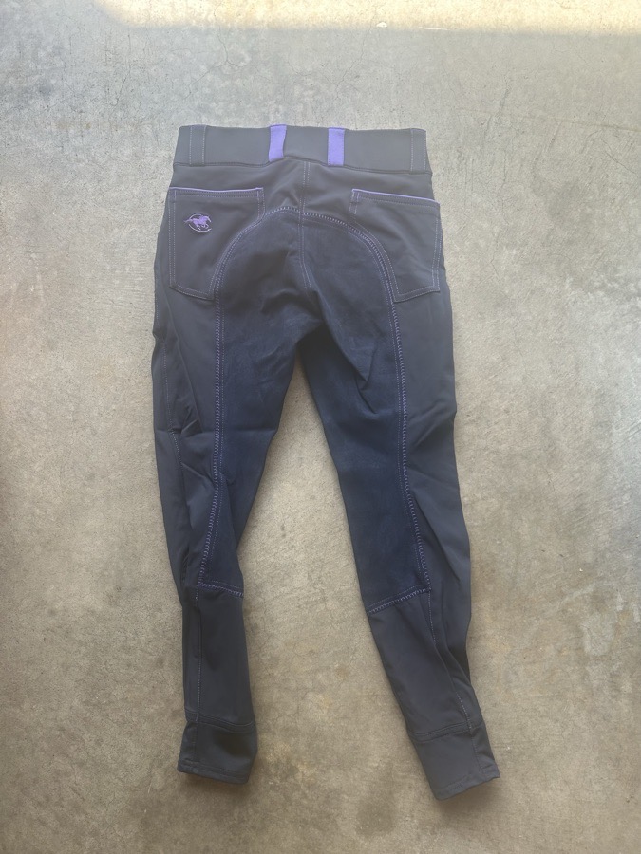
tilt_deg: -84.5
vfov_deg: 67.3
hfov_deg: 53.1
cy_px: 427
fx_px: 642
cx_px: 320
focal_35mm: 26
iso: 50
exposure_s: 1/471
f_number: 1.5
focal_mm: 5.7
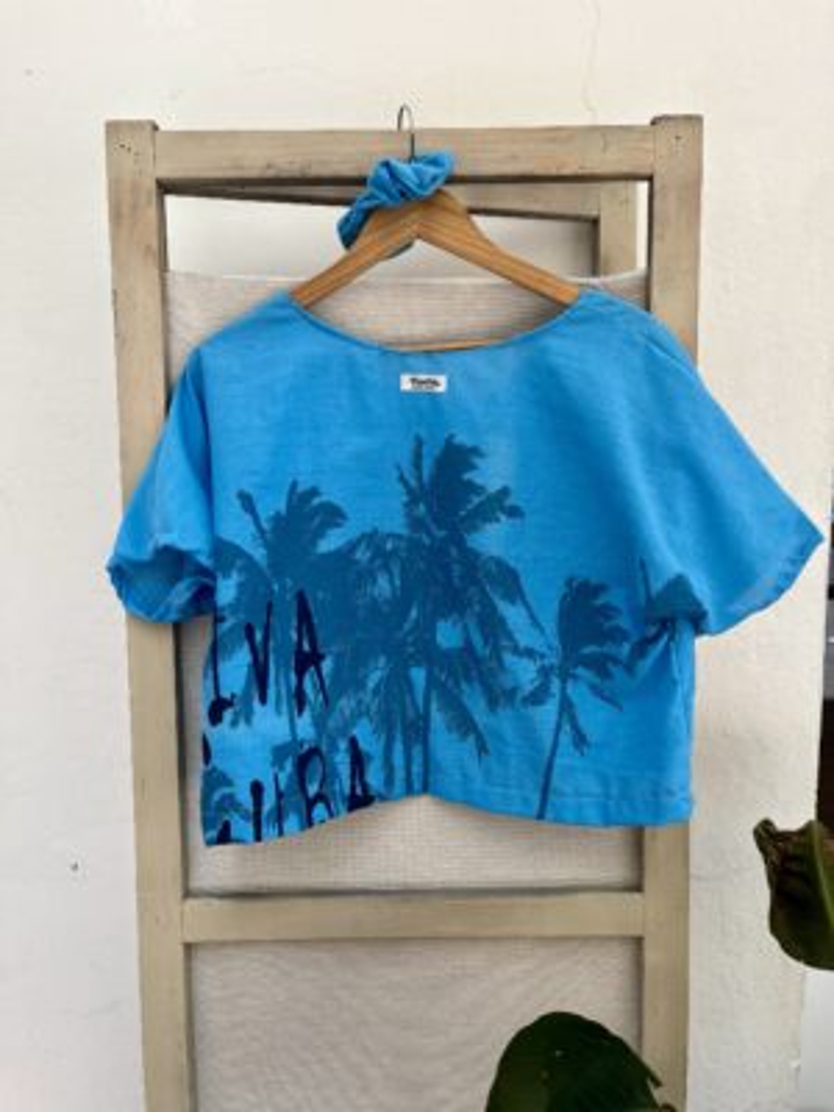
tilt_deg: -9.6
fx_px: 835
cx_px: 417
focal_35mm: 26
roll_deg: +1.7
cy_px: 556
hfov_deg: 53.1
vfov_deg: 67.3
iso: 50
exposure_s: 1/457
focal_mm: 5.1
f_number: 1.6
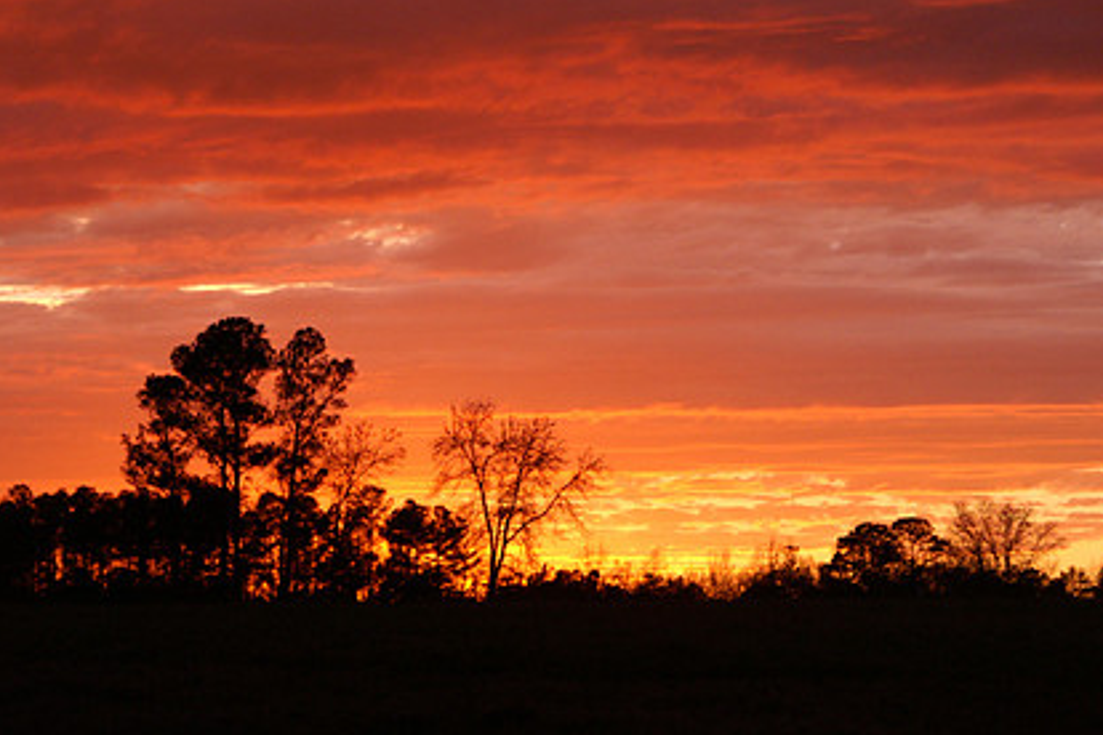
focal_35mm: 147
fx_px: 4504
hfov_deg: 14.0
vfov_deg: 9.3
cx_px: 679
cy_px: 312
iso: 500
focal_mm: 70
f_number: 5.6
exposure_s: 1/160
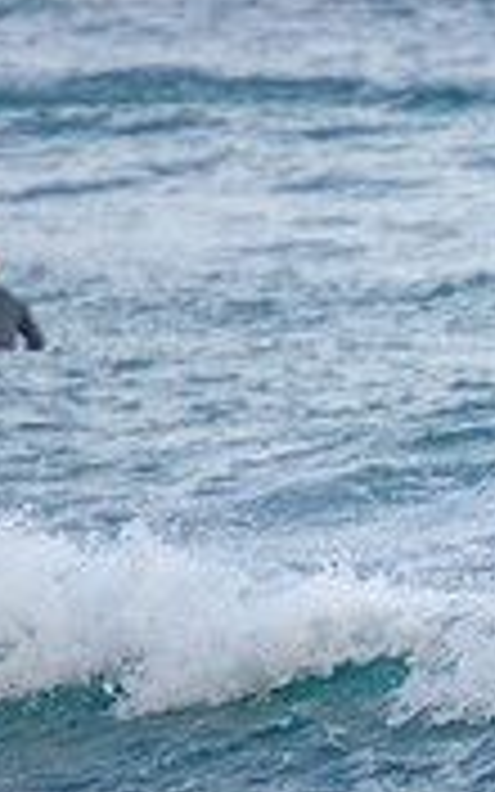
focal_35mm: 2060
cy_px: 290
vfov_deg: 1.0
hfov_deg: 0.6
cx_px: 1202
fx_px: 44464
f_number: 5.6
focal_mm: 400
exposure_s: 1/1600
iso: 900
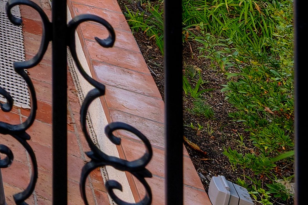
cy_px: -406
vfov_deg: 10.7
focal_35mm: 89
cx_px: -635
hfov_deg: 11.2
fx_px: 761
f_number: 8
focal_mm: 14
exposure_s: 1/30
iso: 100
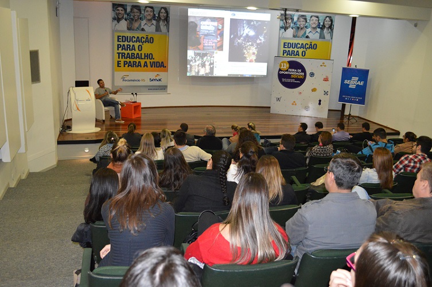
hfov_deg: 57.3
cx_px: 216
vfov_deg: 39.9
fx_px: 395
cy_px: 144
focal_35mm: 33
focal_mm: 22
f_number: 3.8
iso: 2800
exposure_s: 1/60
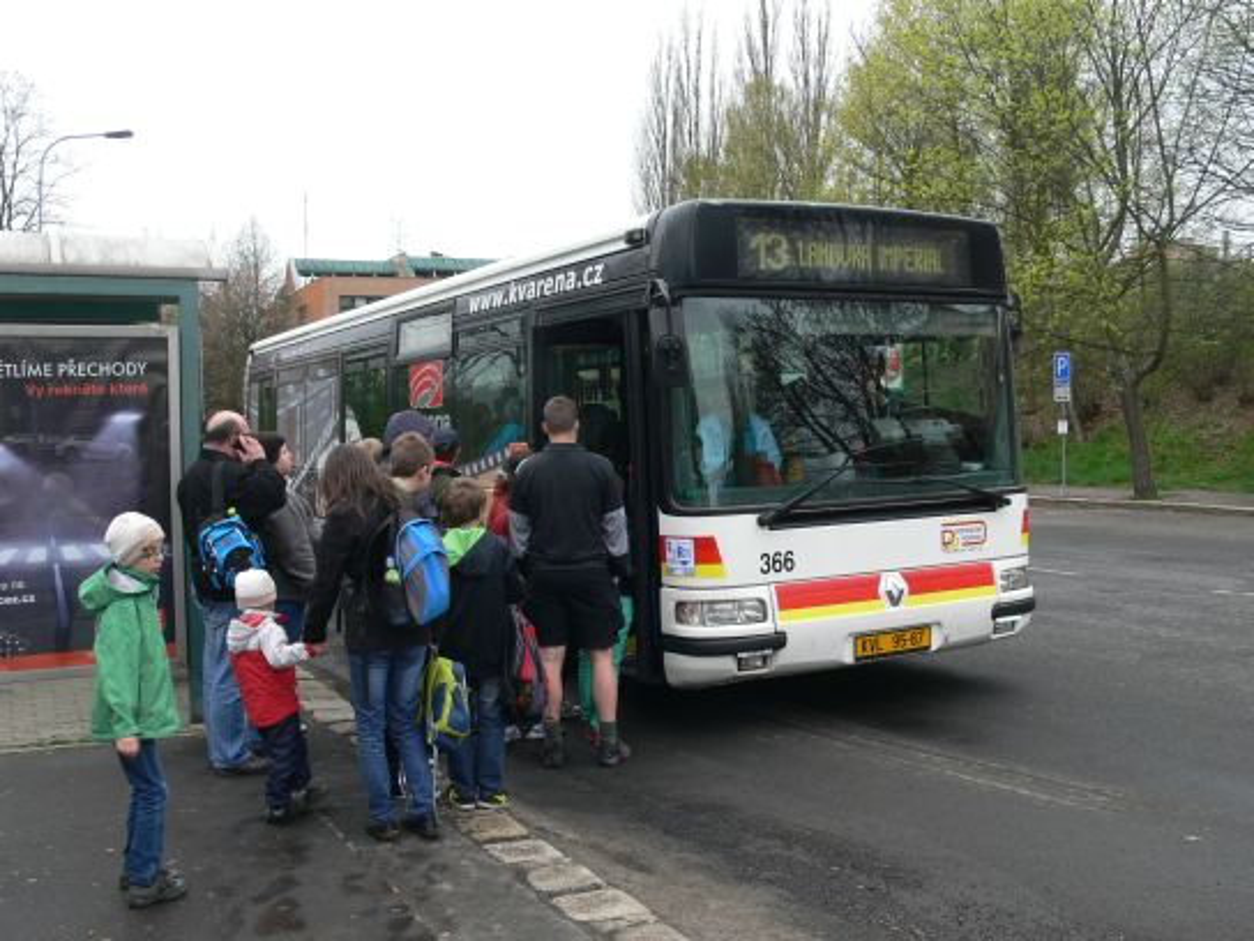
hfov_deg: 52.6
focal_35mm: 35
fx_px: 1268
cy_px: 470
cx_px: 627
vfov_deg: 40.7
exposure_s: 1/125
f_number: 4.5
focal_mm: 7.4
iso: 100
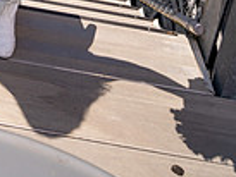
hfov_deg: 24.2
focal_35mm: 79
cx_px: 40
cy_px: -203
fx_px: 539
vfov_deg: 14.6
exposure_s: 1/800
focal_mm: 25
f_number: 8
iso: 400
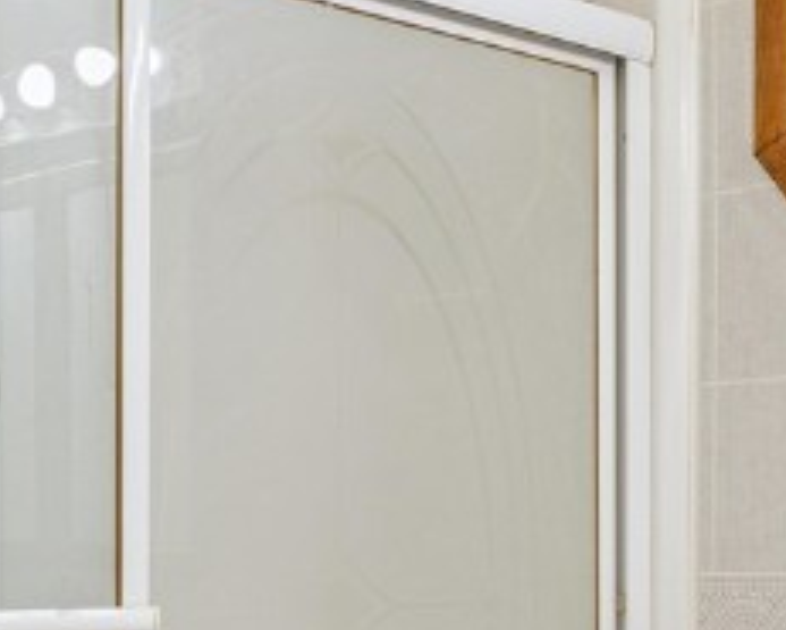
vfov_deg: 20.2
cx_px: 1123
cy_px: 511
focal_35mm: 75
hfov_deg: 21.8
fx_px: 1745
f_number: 10
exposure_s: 1/6
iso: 400
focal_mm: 16
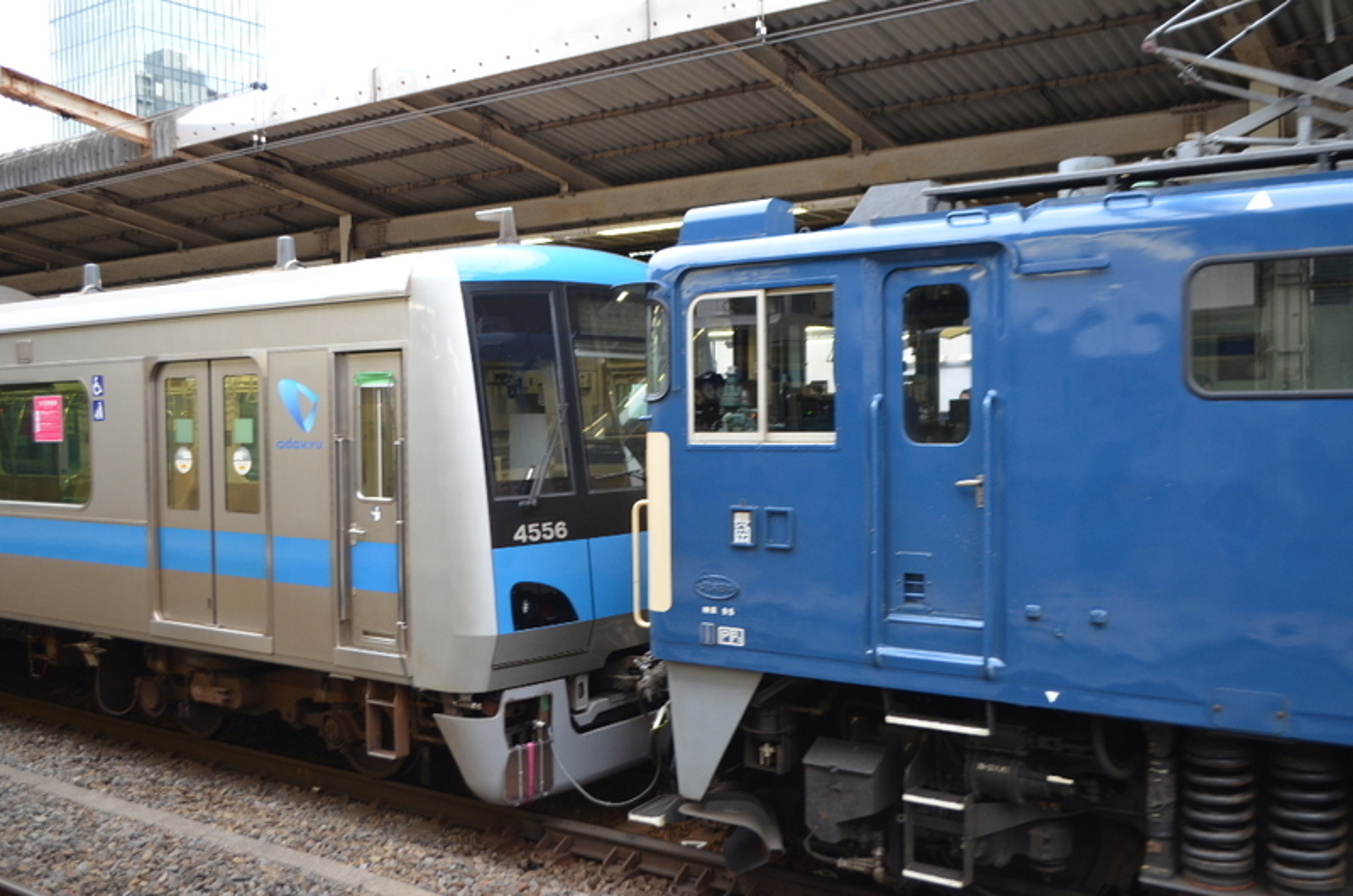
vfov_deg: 36.7
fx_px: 1350
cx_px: 676
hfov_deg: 53.2
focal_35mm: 36
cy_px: 448
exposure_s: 1/60
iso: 500
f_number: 4
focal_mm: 24
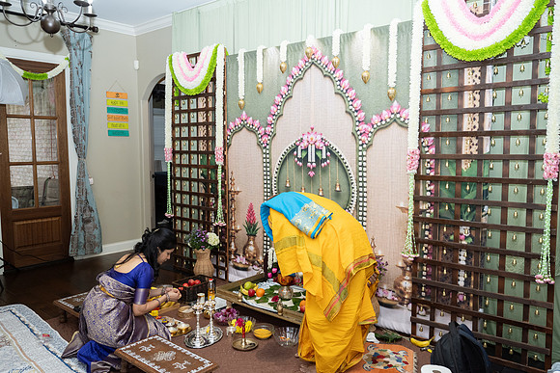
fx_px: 448
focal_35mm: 29
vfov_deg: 45.3
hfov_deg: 64.1
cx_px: 280
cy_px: 186
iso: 640
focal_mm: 27.5
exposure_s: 1/160
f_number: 3.5
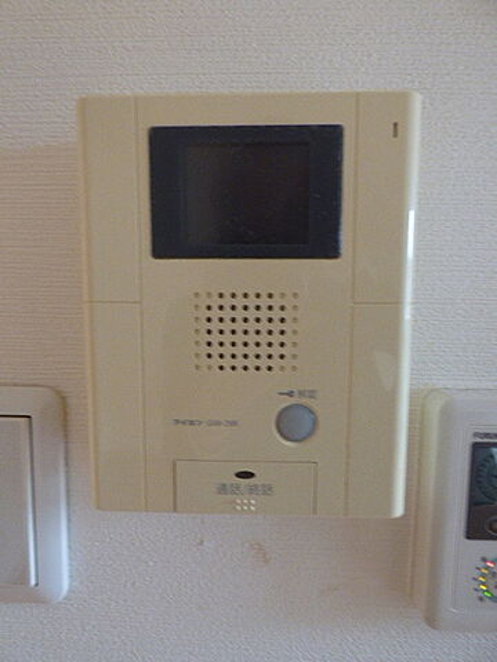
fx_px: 383
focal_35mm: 20
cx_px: 248
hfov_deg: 66.0
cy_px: 331
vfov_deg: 81.7
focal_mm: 3.58
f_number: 2.8
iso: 400
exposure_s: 1/20
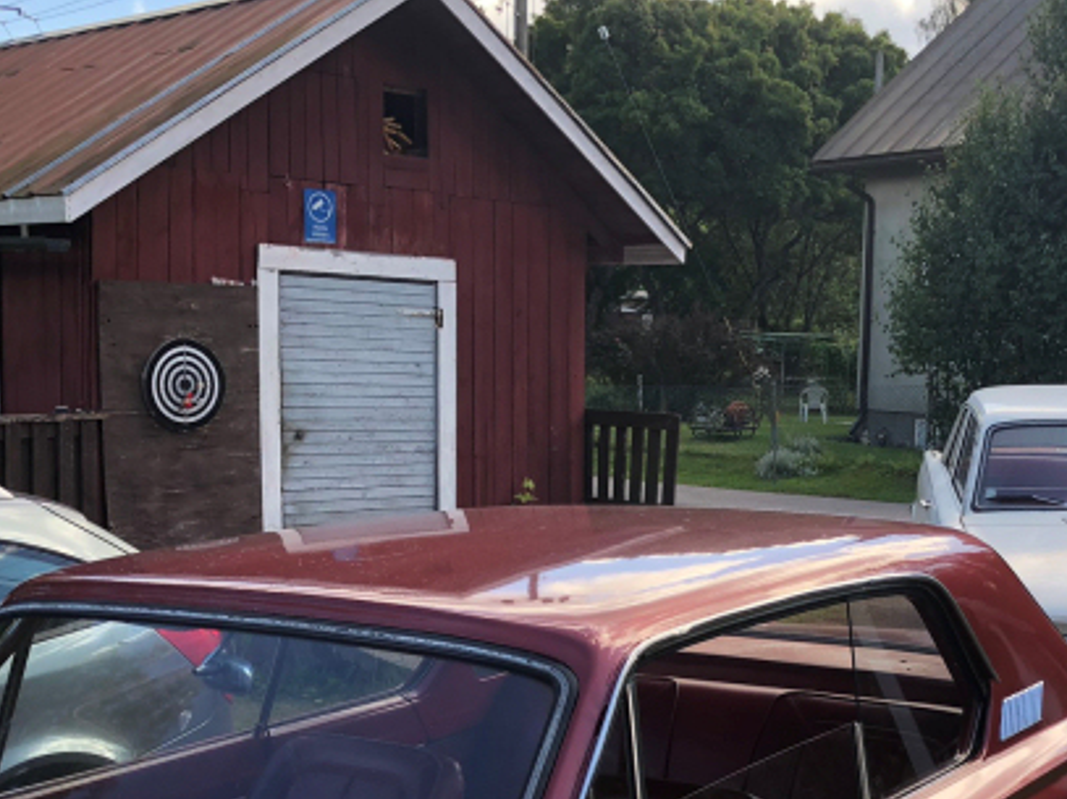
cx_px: 739
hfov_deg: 34.5
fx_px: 1695
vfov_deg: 26.1
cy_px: 618
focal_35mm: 55
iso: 20
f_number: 1.8
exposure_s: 1/405
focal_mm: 3.99
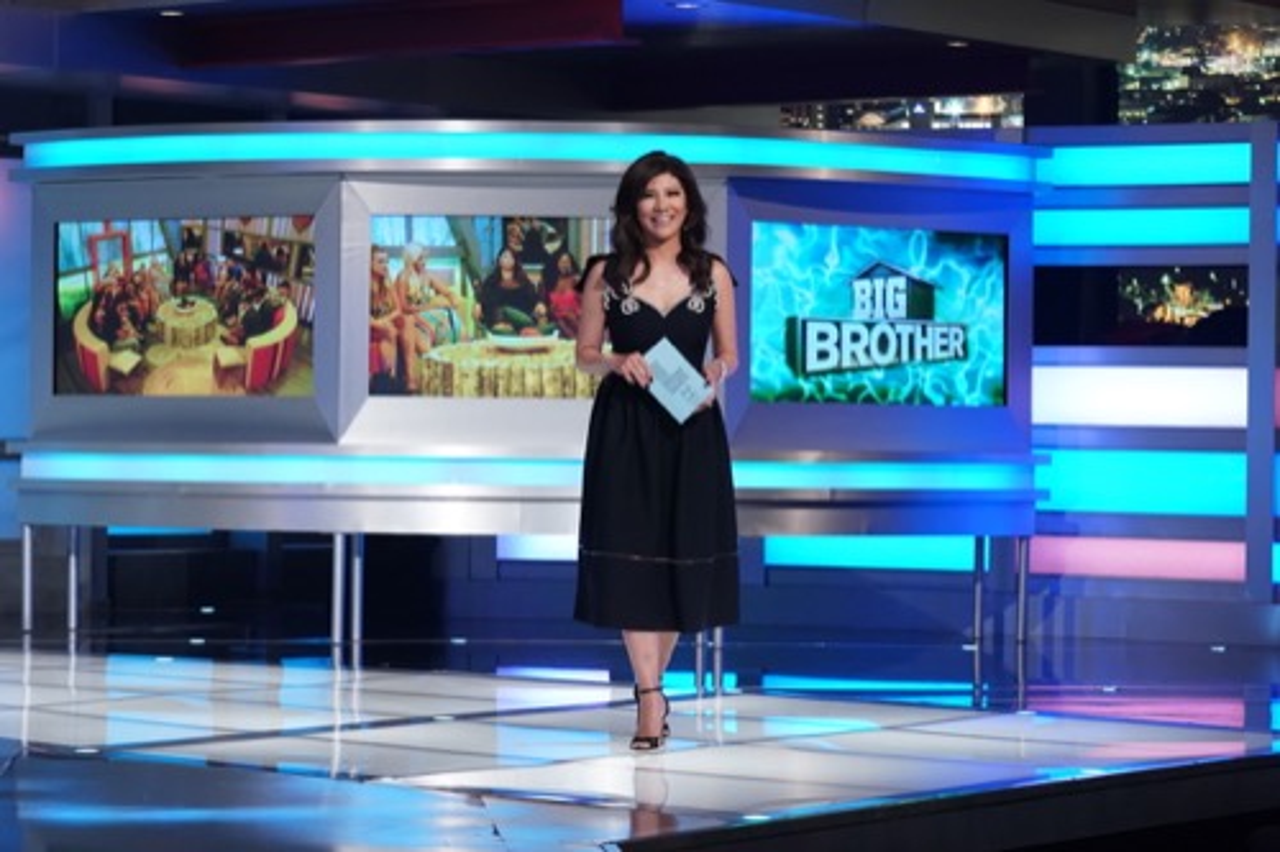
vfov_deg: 14.1
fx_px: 3448
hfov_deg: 21.0
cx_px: 640
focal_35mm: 97
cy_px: 426
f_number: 5
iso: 3200
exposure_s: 1/200
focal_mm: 97
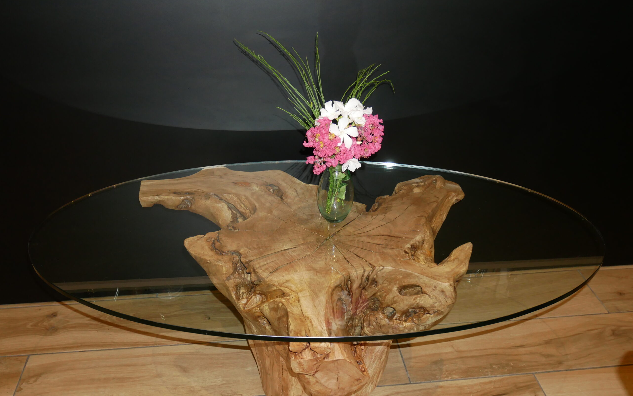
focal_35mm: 34
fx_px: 587
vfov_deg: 37.2
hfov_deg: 56.7
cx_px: 316
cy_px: 234
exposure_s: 1/60
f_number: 4
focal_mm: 16
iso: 800
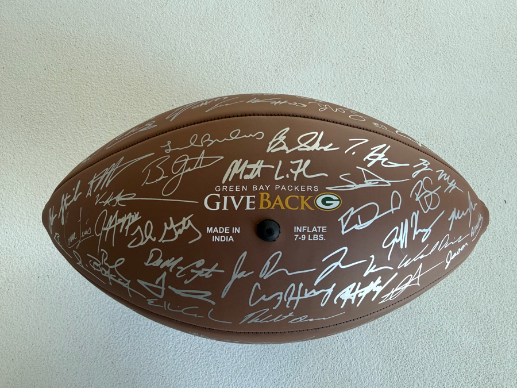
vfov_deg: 56.8
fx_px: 358
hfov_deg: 71.6
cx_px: 258
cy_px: 194
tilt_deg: -79.3
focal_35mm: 24
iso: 200
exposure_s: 1/99
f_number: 2.2
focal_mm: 2.22
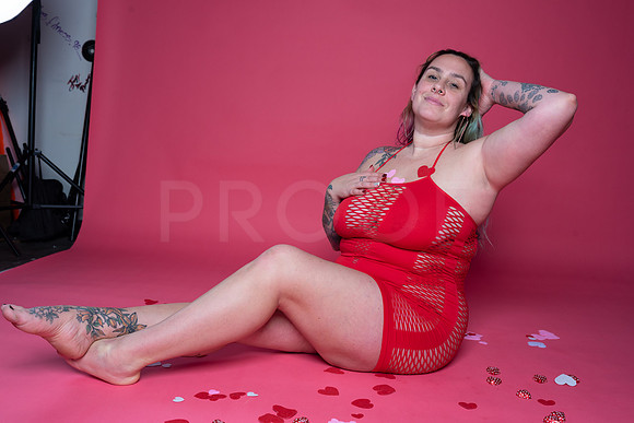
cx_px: 317
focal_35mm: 35
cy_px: 212
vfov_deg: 37.9
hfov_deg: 54.4
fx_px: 617
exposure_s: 1/160
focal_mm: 35
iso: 100
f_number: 8
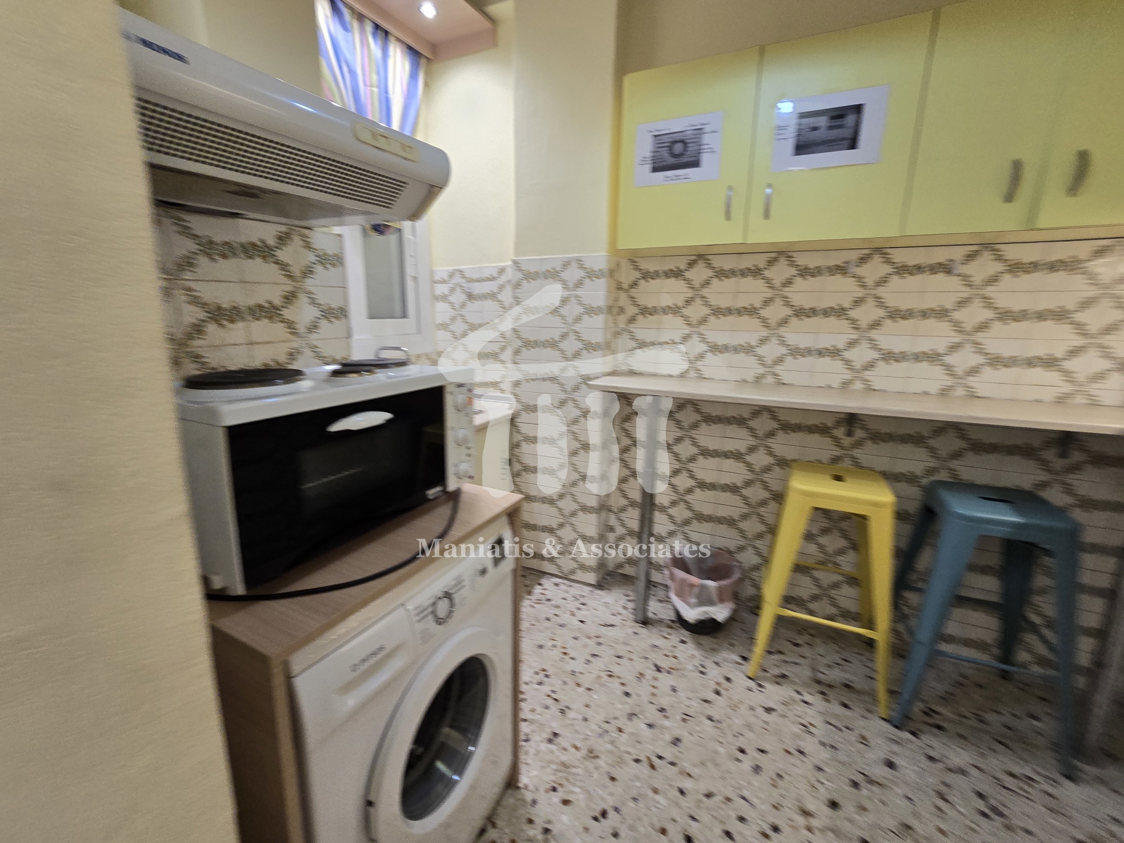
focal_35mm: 13
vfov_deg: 89.9
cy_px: 422
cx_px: 562
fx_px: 422
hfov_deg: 106.2
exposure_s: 1/50
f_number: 2.2
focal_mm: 2.2
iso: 125
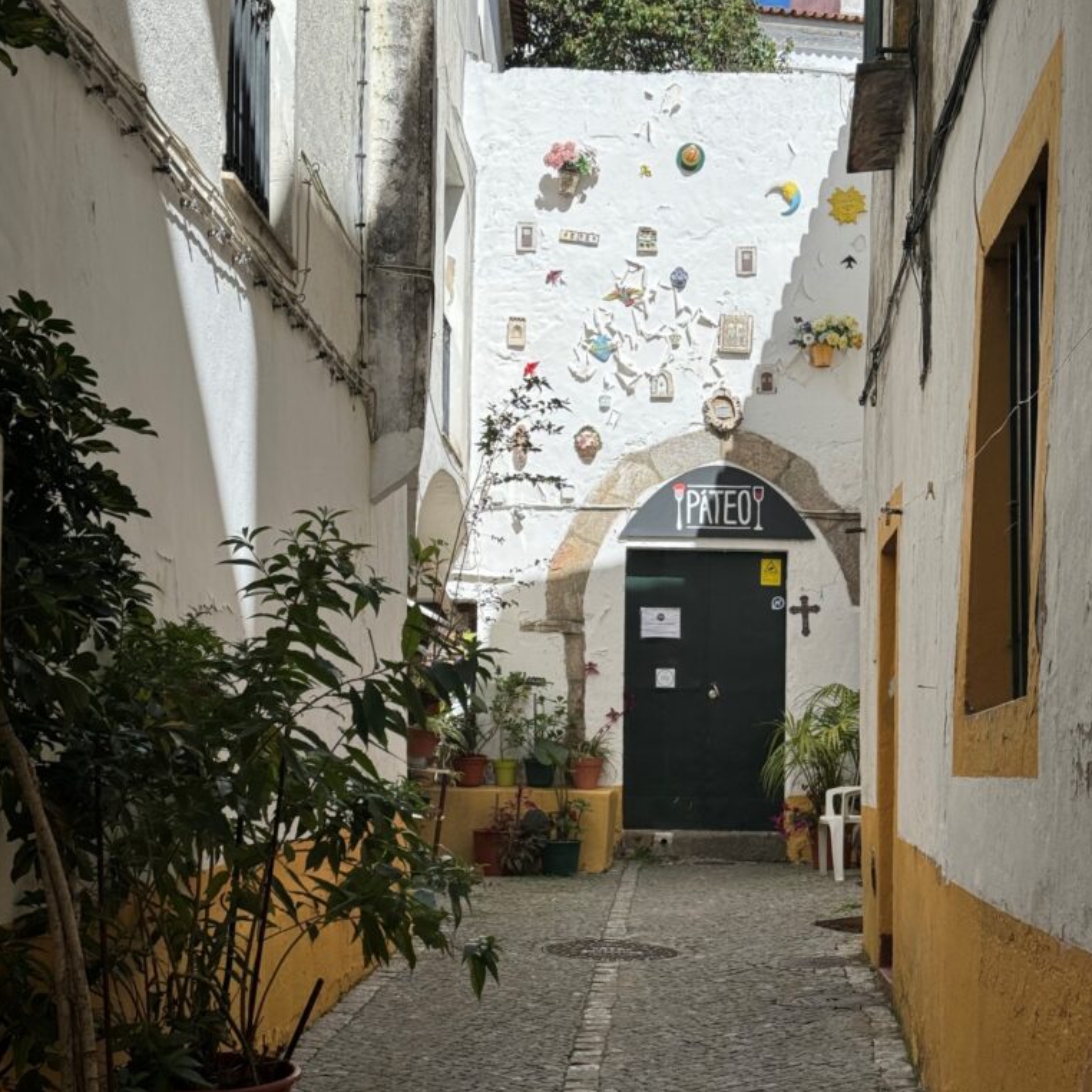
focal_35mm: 57
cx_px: 545
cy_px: 707
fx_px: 2034
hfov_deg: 30.0
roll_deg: -1.2
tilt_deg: +2.4
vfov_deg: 29.9
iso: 64
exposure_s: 1/4310
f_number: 1.78
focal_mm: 6.86
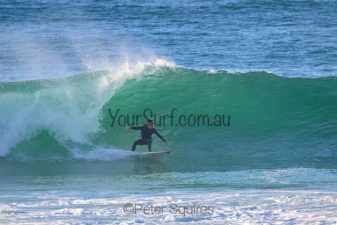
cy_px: 112
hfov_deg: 2.6
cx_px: 168
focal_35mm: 800
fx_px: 7490
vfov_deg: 1.7
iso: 2500
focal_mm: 800
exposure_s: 1/1600
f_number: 11
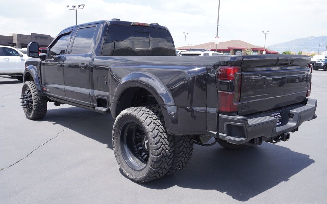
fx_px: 290
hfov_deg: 58.9
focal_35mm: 33
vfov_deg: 38.8
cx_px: 164
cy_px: 106
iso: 100
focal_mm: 21
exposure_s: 1/160
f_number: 6.3
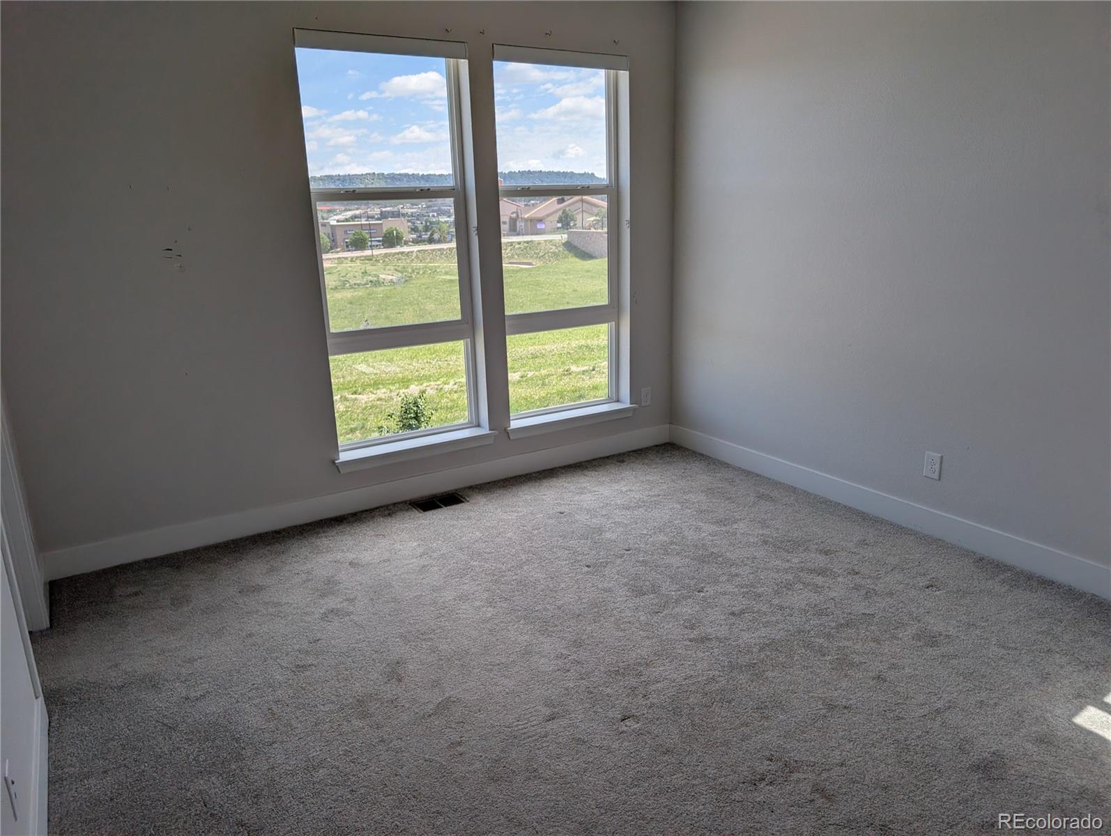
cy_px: 418
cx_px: 556
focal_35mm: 24
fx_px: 771
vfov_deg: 56.9
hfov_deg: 71.5
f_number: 1.68
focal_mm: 6.9
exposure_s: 1/703
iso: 22
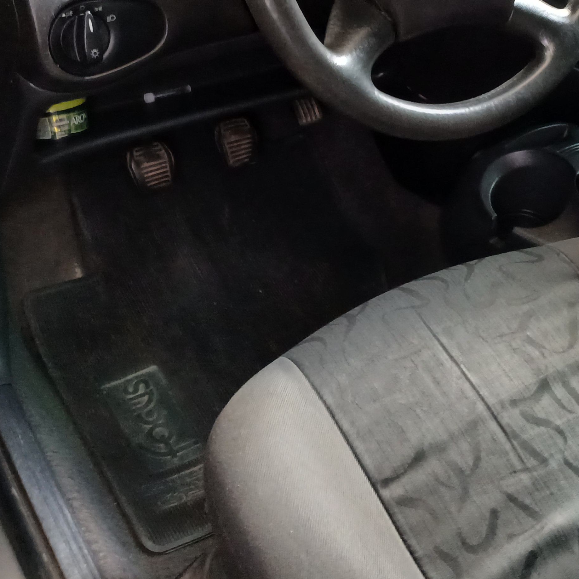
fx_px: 965
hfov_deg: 32.7
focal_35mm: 51
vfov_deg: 32.5
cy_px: 114
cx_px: 443
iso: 400
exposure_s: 1/24
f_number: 1.8
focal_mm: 3.98
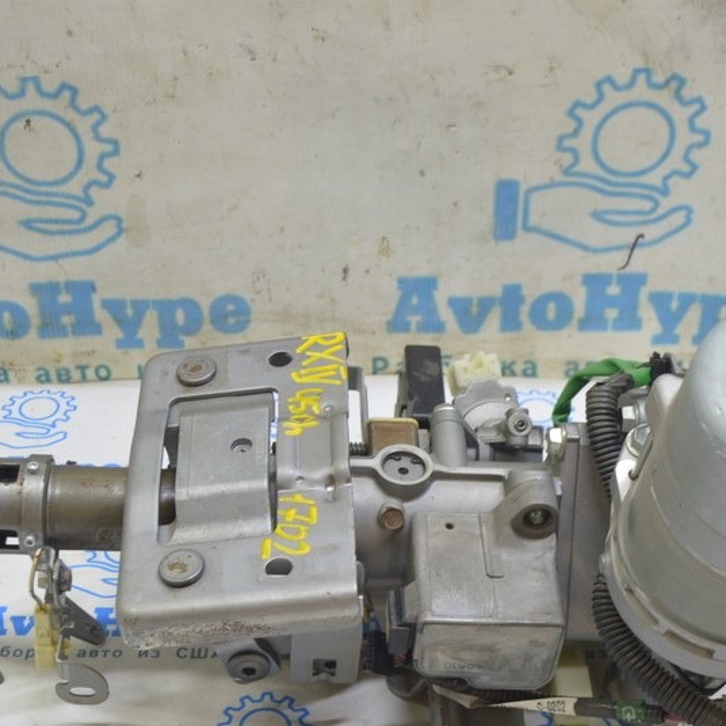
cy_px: 457
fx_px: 1443
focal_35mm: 61
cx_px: 349
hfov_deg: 28.2
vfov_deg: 28.1
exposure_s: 1/20
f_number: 5.6
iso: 400
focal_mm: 25
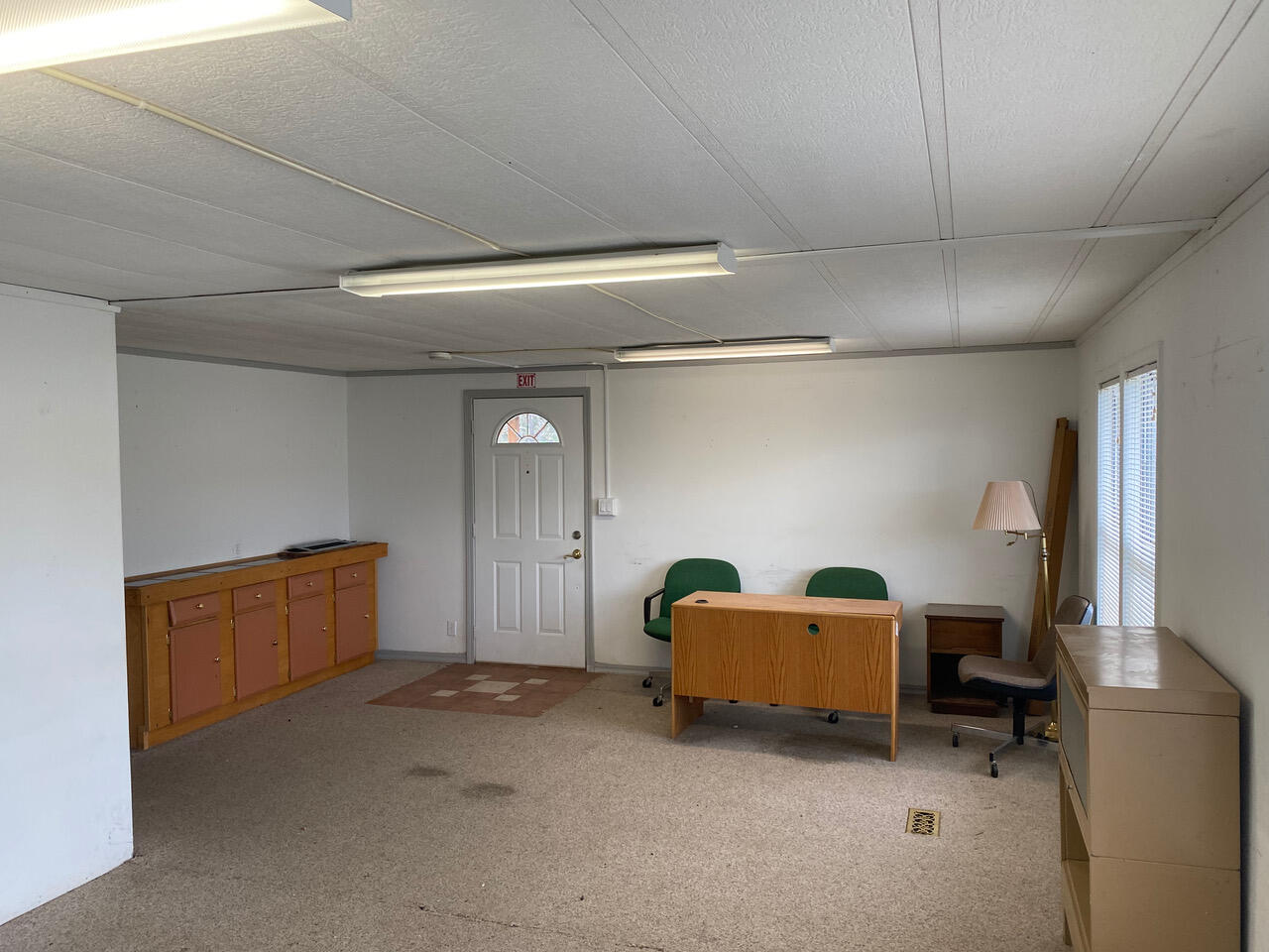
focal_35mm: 26
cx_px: 634
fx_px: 953
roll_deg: +0.3
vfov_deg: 53.1
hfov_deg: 67.3
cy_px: 476
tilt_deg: -3.0
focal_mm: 4.25
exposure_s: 1/120
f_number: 1.8
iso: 125
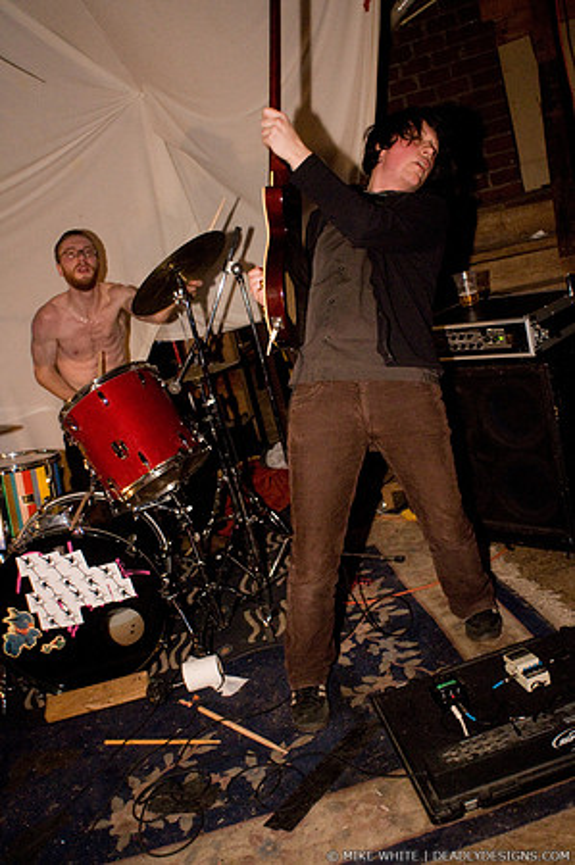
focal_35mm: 30
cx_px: 288
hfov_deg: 43.5
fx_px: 720
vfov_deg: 62.0
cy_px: 432
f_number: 2.8
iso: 1250
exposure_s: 1/50
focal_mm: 20
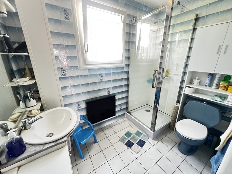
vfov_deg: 89.9
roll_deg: +0.1
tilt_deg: -17.4
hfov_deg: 106.2
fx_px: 87
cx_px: 116
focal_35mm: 13
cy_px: 87
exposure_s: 1/60
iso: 1000
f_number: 1.8
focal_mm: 1.57
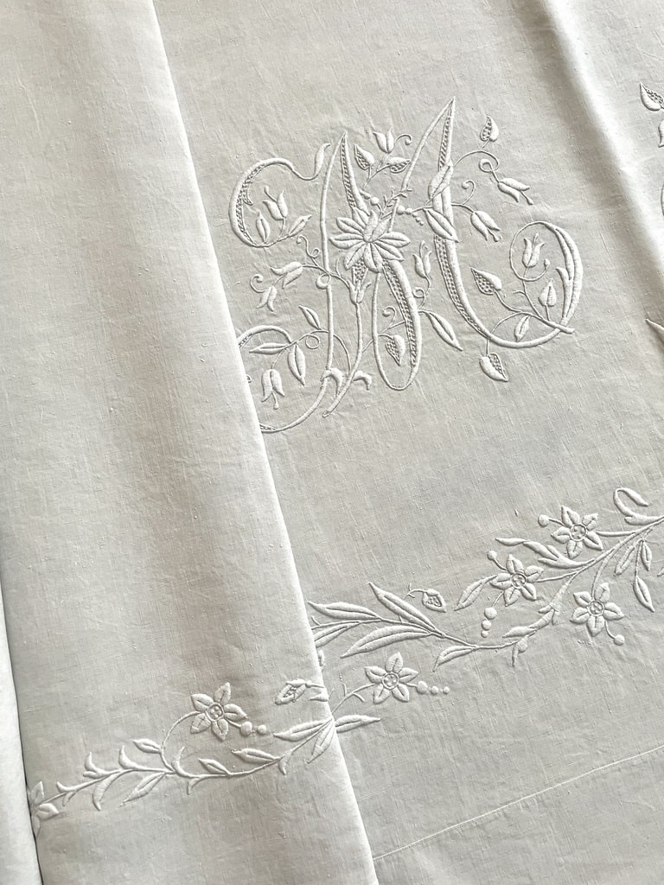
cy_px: 442
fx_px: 665
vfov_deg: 67.3
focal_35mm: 26
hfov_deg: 53.1
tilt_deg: -80.5
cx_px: 332
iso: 125
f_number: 1.6
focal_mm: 4.2
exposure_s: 1/100
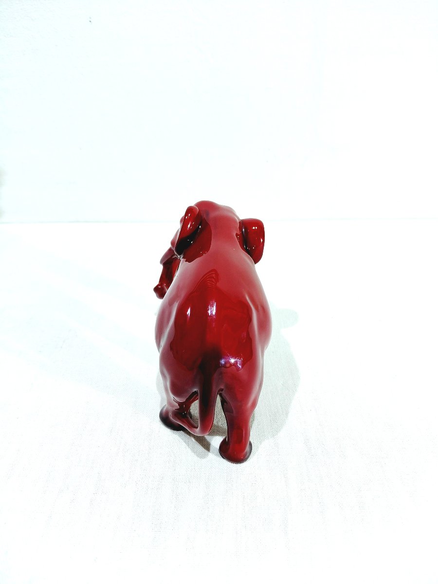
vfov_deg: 69.4
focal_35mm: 25
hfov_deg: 54.9
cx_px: 219
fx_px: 422
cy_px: 292
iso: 50
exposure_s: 1/133
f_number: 1.8
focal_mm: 4.69
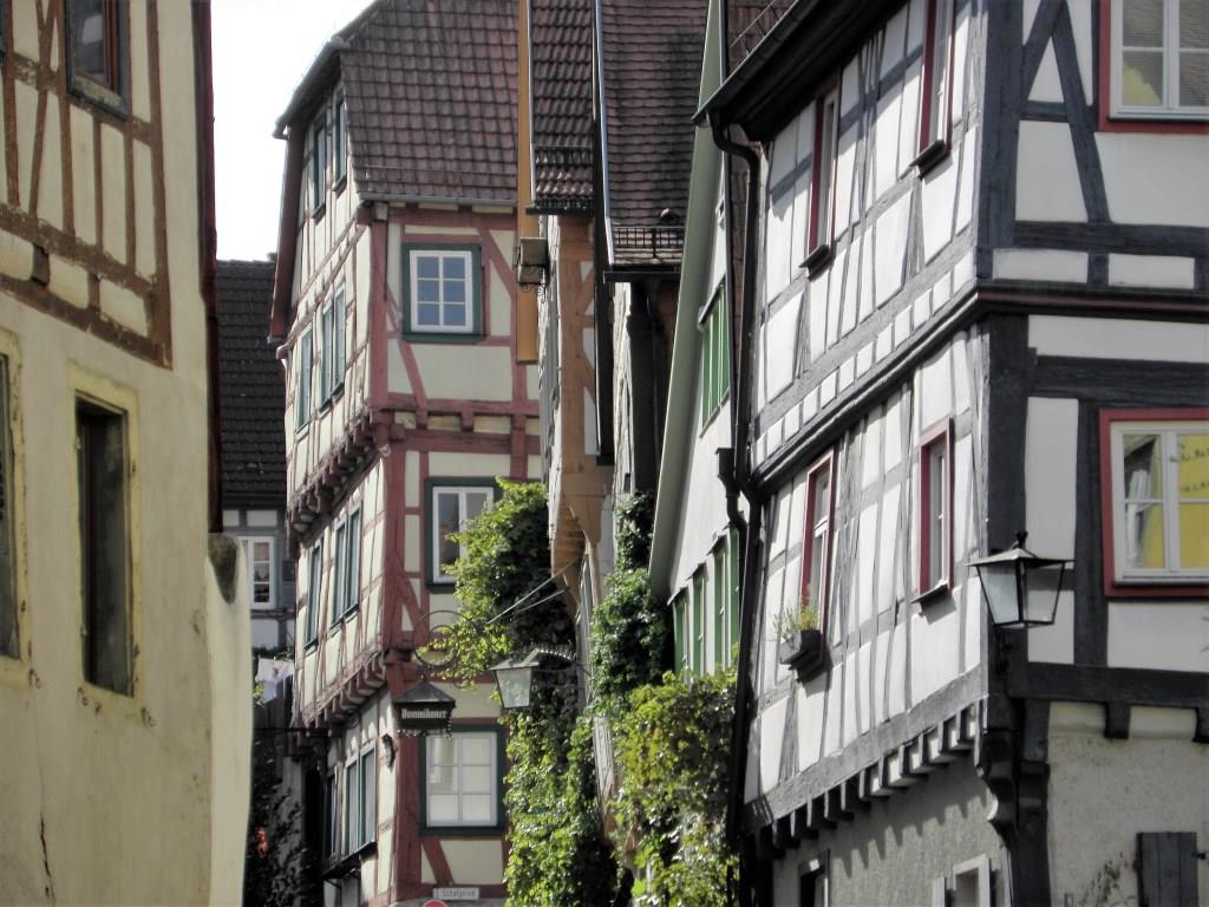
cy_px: 454
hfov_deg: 8.0
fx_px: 8627
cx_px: 604
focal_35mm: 247
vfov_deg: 6.0
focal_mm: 44
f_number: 4.5
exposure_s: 1/320
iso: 64
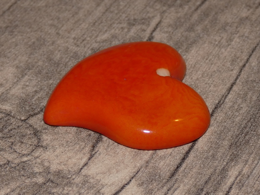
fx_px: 398
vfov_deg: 27.5
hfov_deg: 36.2
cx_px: 130
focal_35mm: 53
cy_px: 98
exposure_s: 1/125
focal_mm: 9.5
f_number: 3.9
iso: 80
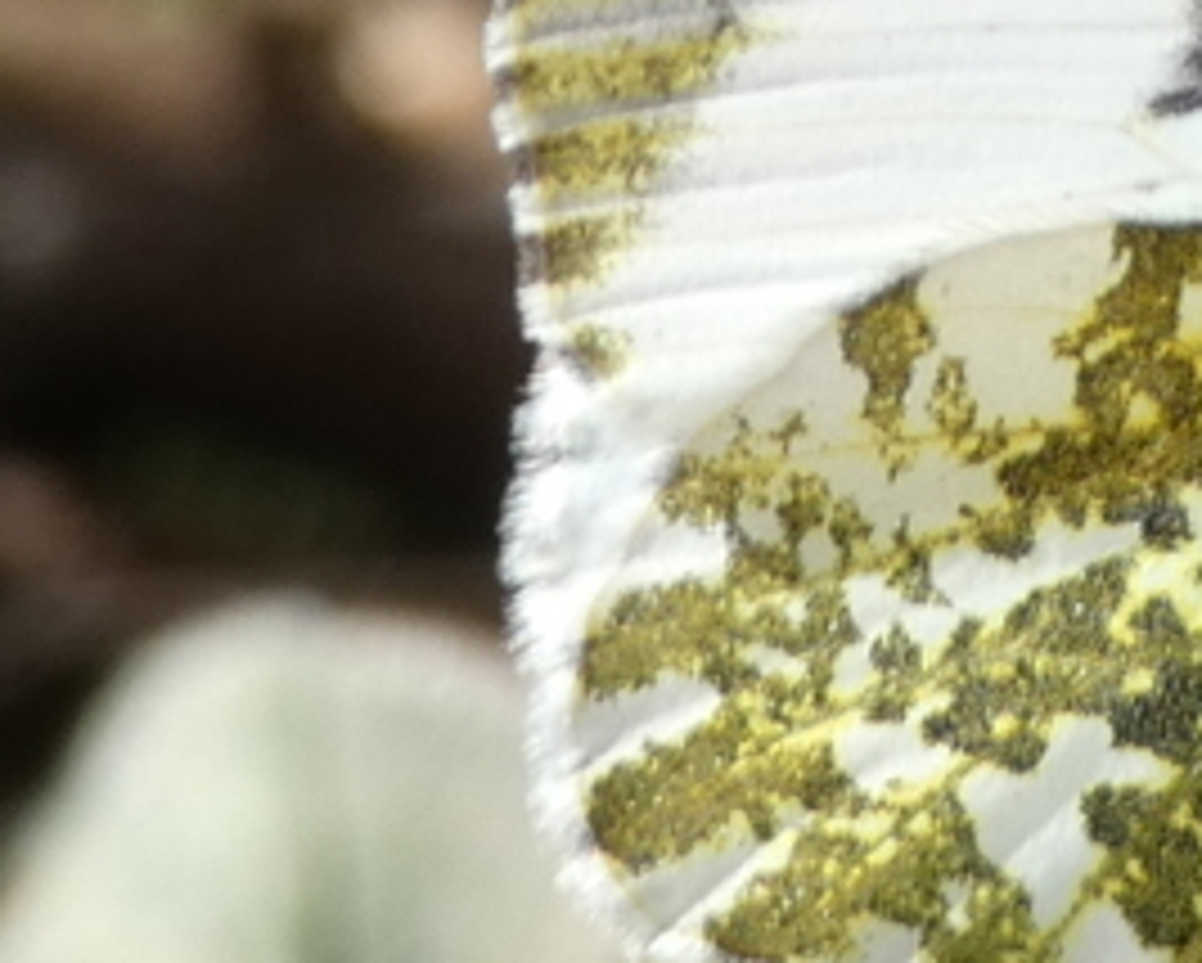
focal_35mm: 439
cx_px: 1672
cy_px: 639
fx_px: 15629
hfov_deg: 4.4
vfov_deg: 3.5
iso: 80
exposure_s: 1/80
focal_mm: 25.2
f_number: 5.3
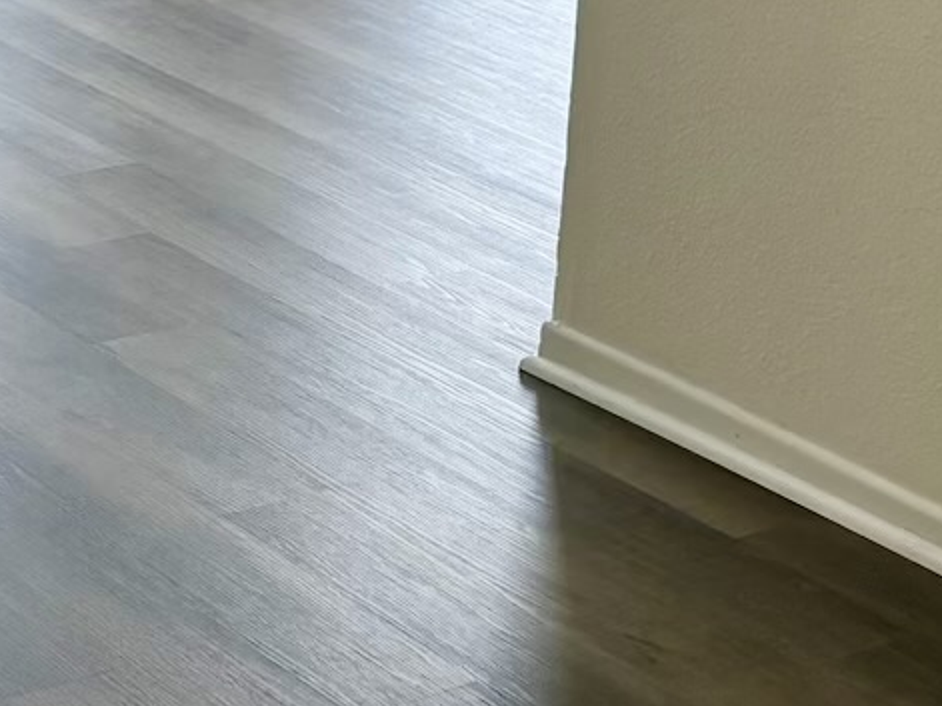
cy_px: -368
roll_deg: -1.5
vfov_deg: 12.4
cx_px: -360
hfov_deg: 16.3
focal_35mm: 113
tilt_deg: -9.3
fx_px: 3074
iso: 50
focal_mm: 5.96
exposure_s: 1/201
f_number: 1.6
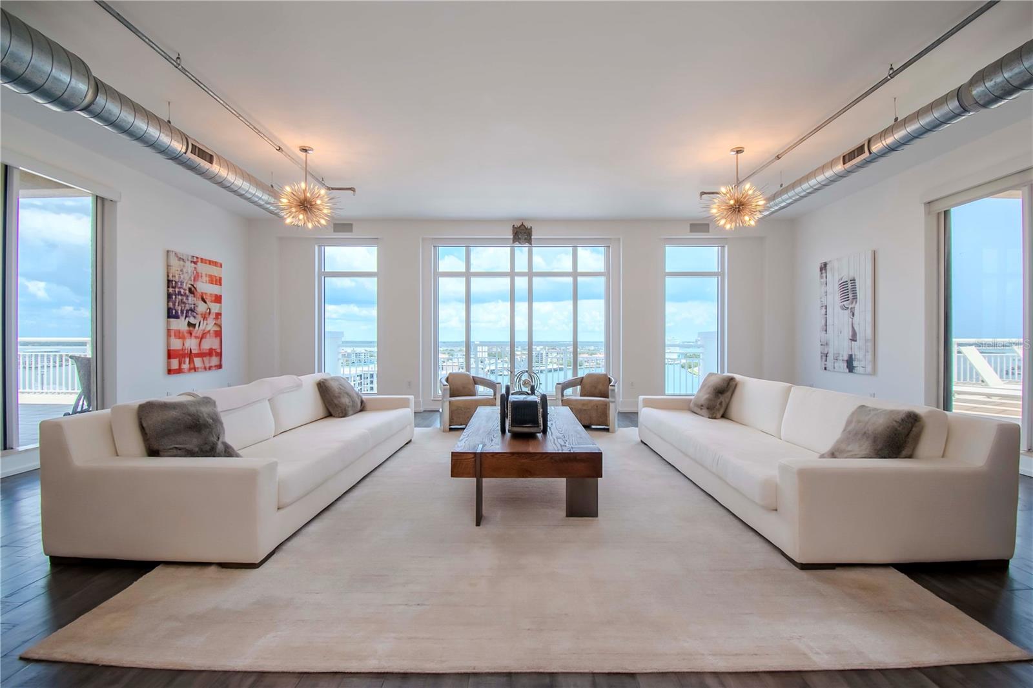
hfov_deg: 95.0
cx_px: 516
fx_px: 473
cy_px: 344
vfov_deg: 72.0
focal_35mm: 16
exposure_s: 1/200
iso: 800
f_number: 20
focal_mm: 11
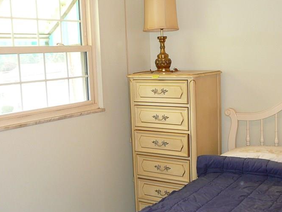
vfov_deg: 27.0
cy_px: 113
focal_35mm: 54
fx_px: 440
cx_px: 159
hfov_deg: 35.5
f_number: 2.8
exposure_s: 1/30
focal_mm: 5.2
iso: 160
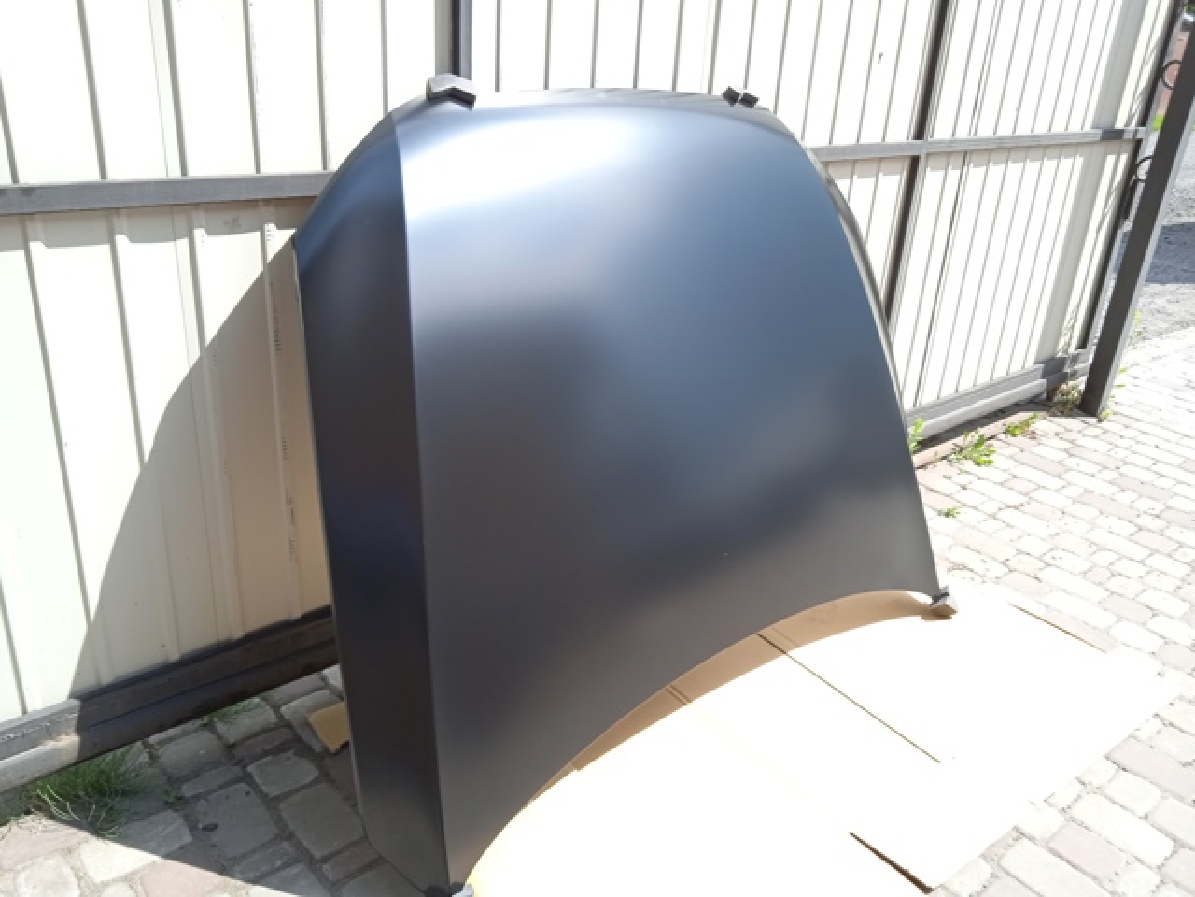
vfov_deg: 49.7
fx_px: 967
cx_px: 598
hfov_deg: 63.4
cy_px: 448
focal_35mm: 28
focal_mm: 3.43
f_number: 2.2
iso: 100
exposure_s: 1/302
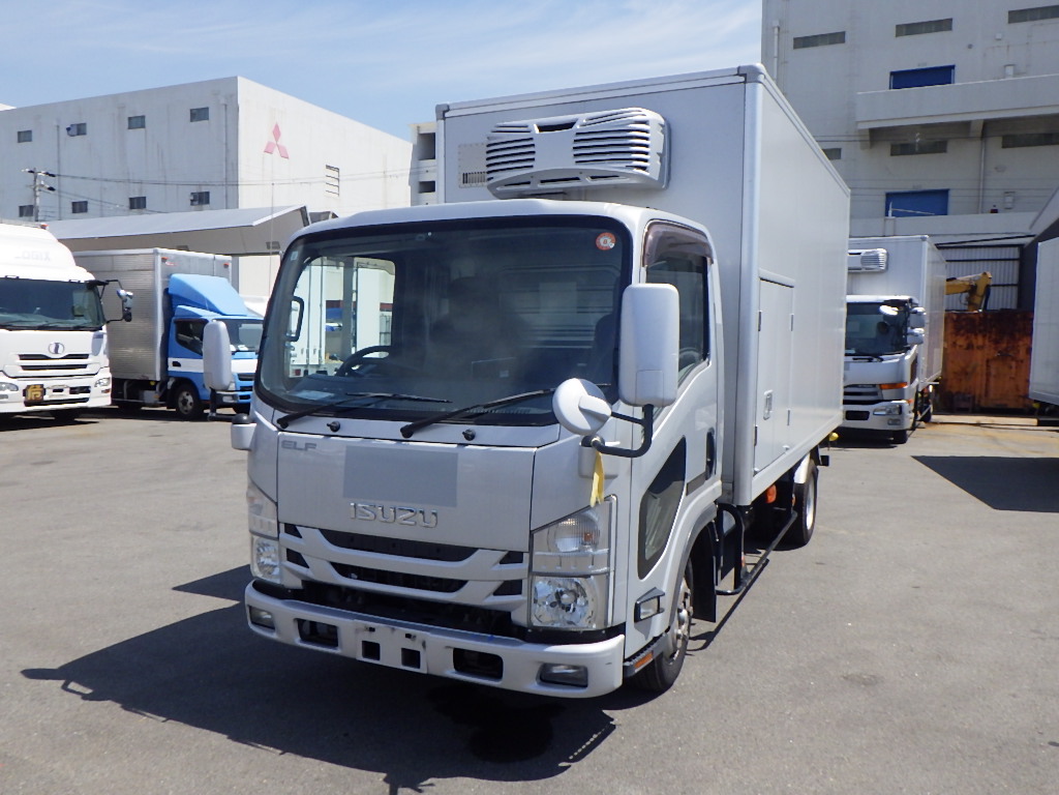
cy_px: 398
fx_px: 857
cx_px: 530
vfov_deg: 49.7
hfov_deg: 63.4
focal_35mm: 28
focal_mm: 5
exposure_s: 1/1500
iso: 250
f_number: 4.2
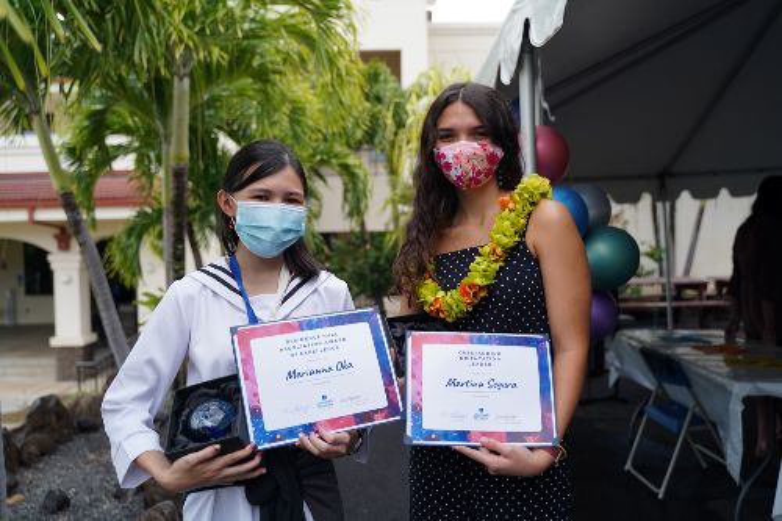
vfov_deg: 42.3
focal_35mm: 31
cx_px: 391
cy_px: 260
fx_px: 673
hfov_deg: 60.3
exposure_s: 1/2000
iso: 400
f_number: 2.8
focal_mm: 31
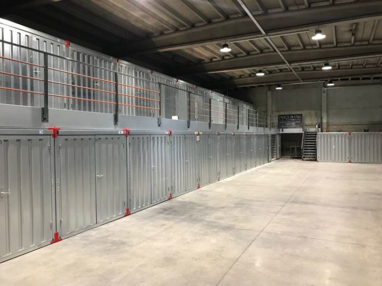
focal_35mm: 28
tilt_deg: -0.5
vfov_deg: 49.7
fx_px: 309
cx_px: 191
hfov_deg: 63.4
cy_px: 143
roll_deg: -0.4
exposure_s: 1/17
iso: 50
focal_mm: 3.99
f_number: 1.8
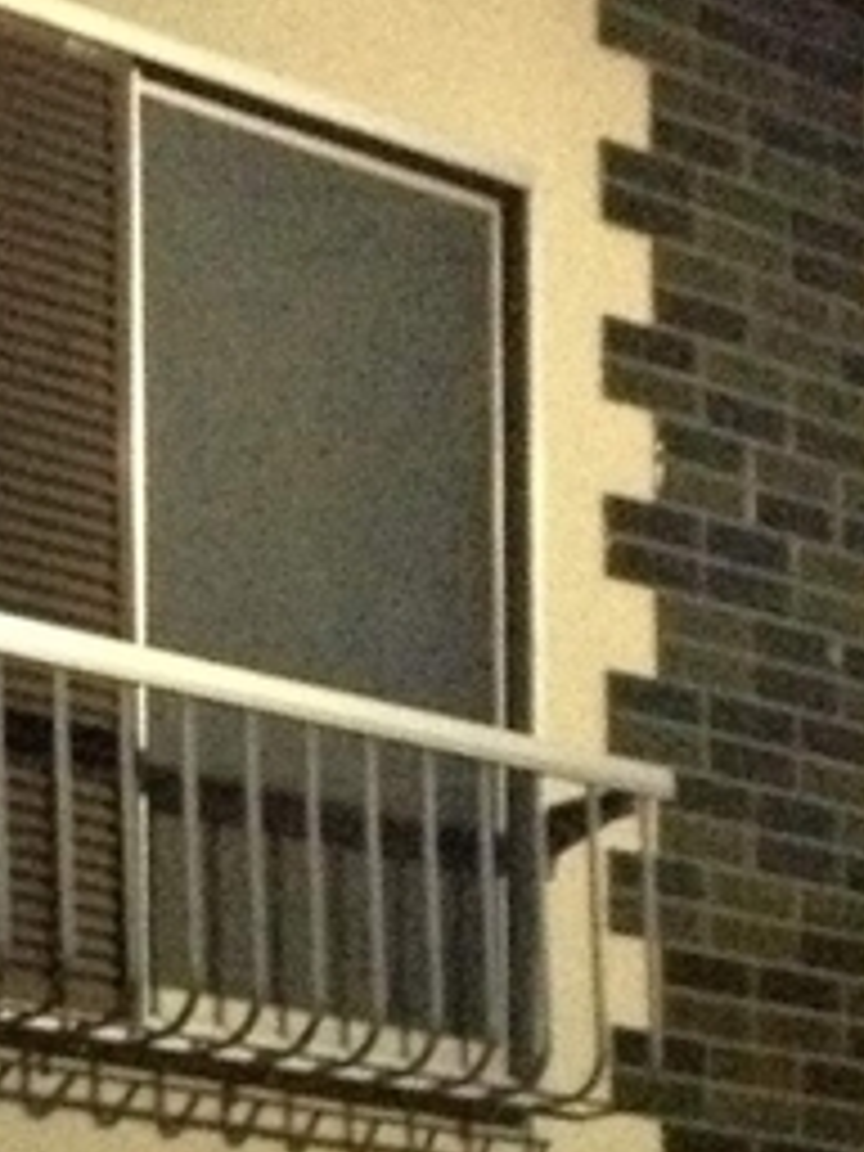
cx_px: -518
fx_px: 5458
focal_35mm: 164
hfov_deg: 8.8
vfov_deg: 11.5
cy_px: 1732
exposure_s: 1/15
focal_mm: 4.28
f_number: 2.4
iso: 800
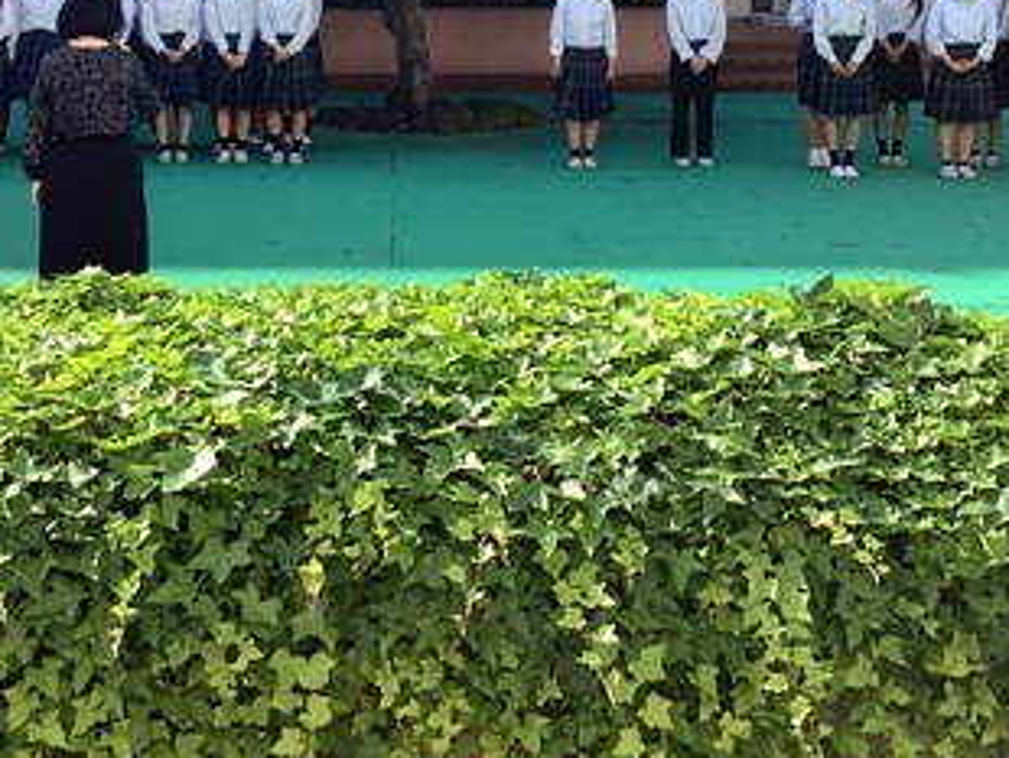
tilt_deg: -3.5
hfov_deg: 30.2
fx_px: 1867
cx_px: 417
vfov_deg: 22.2
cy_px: 33
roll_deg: +0.4
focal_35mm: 64
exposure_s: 1/431
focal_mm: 3.3
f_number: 2.4
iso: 25
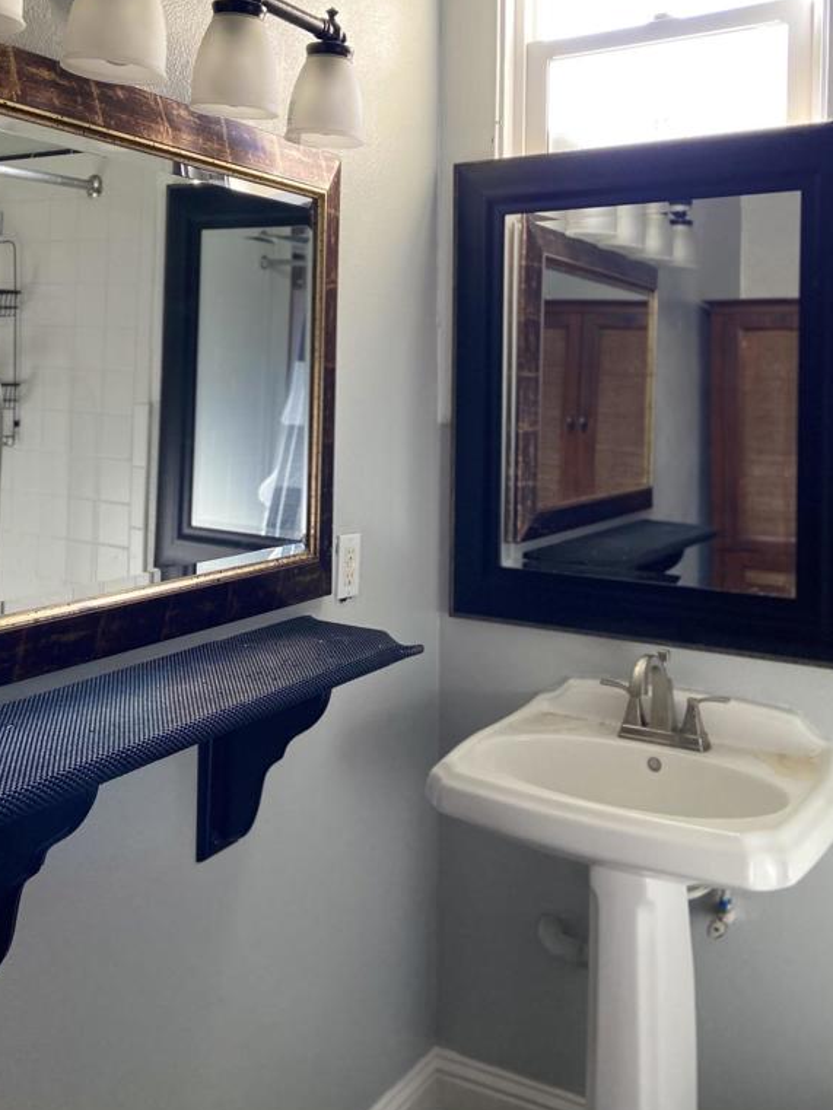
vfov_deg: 51.8
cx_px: 378
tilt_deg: +0.0
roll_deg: -1.0
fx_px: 1123
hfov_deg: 40.7
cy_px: 384
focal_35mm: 35
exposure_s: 1/60
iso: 125
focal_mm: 4.25
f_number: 1.8
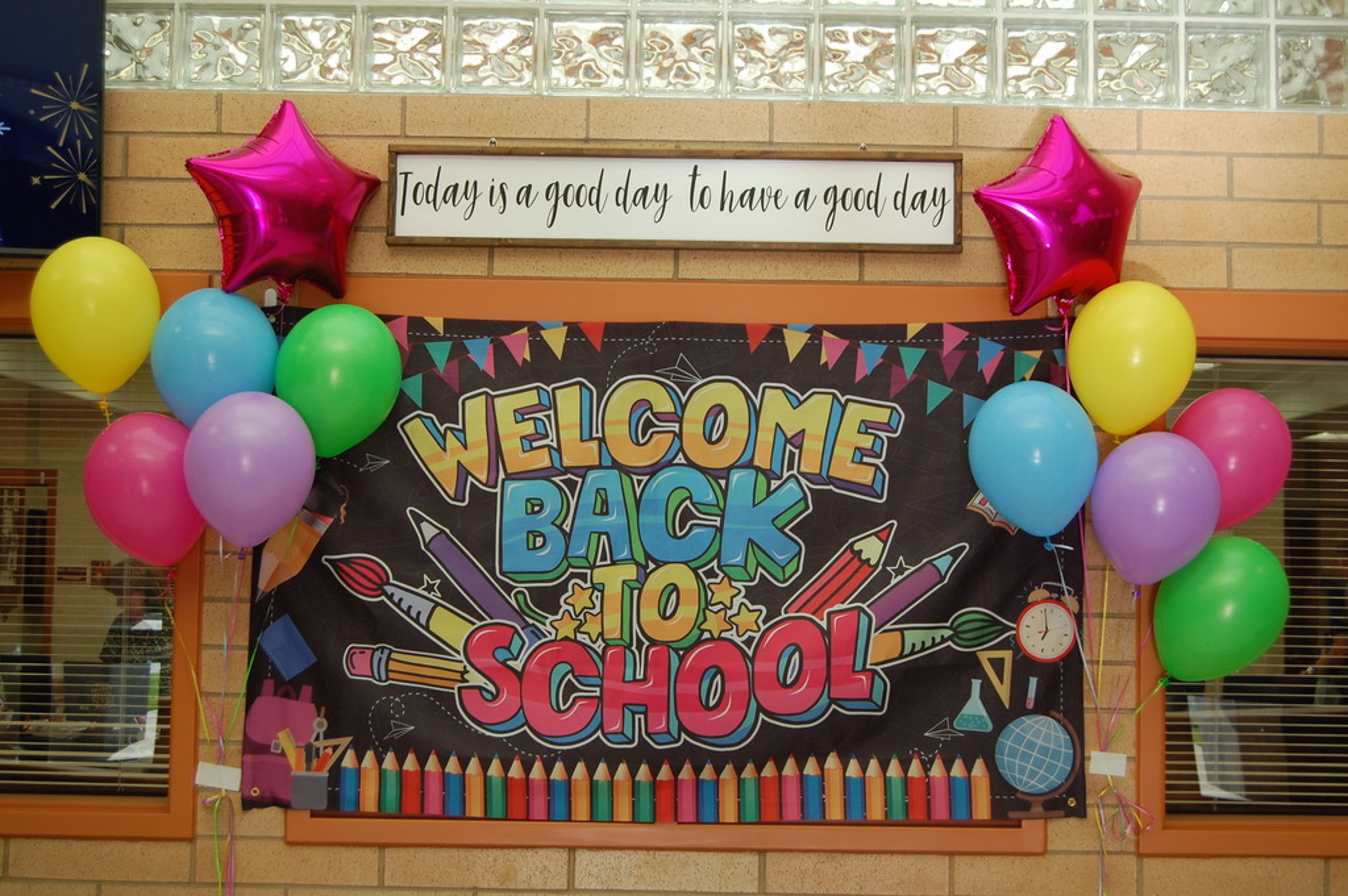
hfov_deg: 41.1
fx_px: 1796
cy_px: 448
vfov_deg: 28.0
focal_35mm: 48
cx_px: 674
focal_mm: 32
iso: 400
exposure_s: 1/125
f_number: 5.6
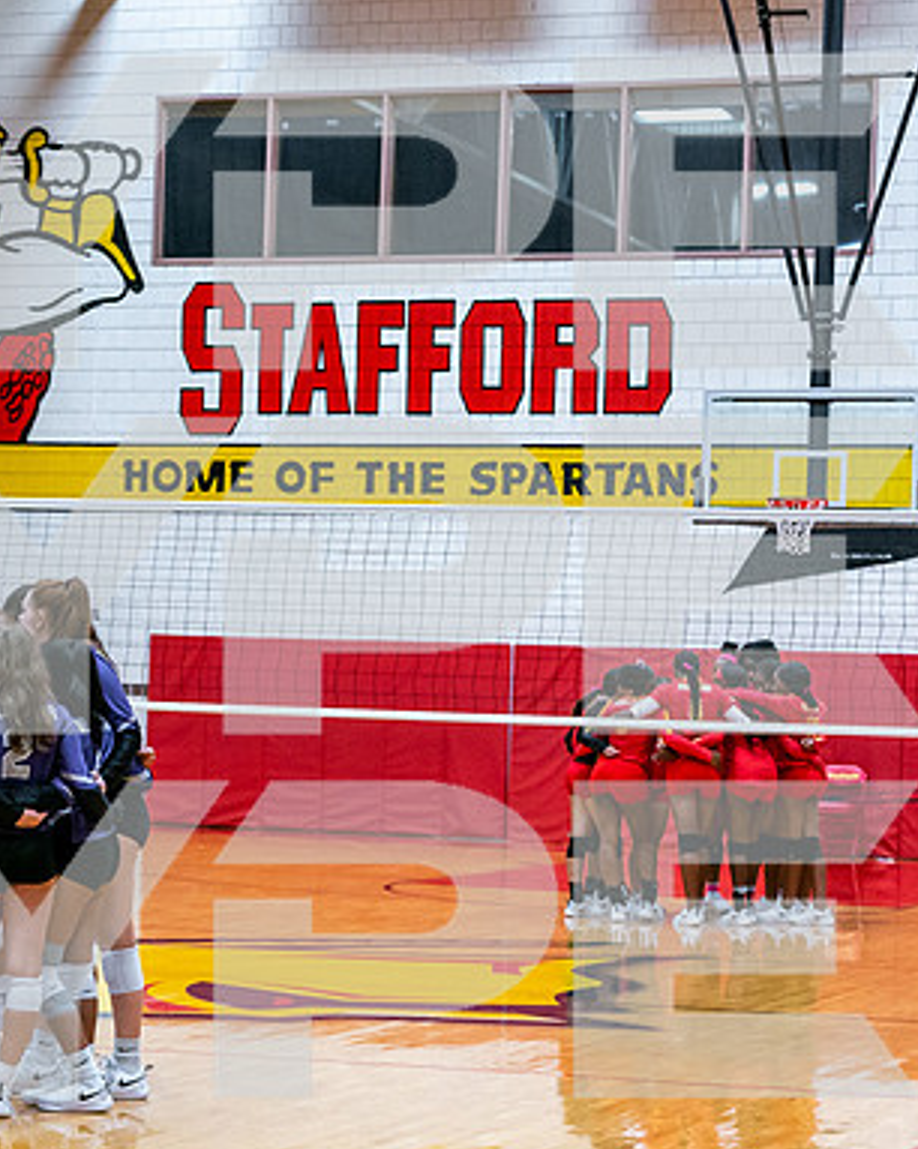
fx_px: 3467
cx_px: 353
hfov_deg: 15.1
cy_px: 660
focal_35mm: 102
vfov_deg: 18.8
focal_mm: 59
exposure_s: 1/1000
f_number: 2.8
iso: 2000
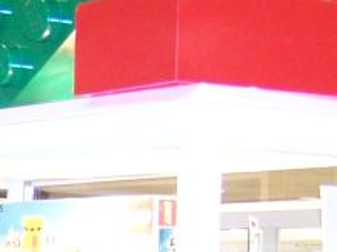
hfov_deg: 10.4
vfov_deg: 7.8
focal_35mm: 178
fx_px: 1732
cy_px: 565
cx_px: -300
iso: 140
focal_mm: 6.3
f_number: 2.8
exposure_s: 1/8
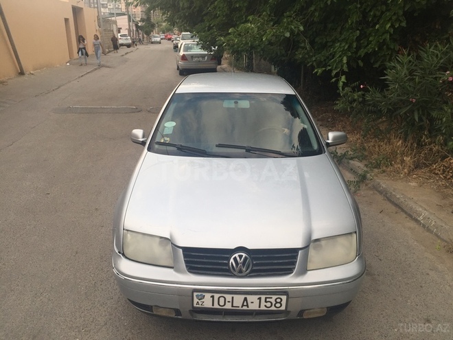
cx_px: 226
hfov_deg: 61.7
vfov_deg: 48.2
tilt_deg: -19.6
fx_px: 380
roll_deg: -0.4
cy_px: 170
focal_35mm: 29
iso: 40
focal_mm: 4.15
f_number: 2.2
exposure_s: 1/100
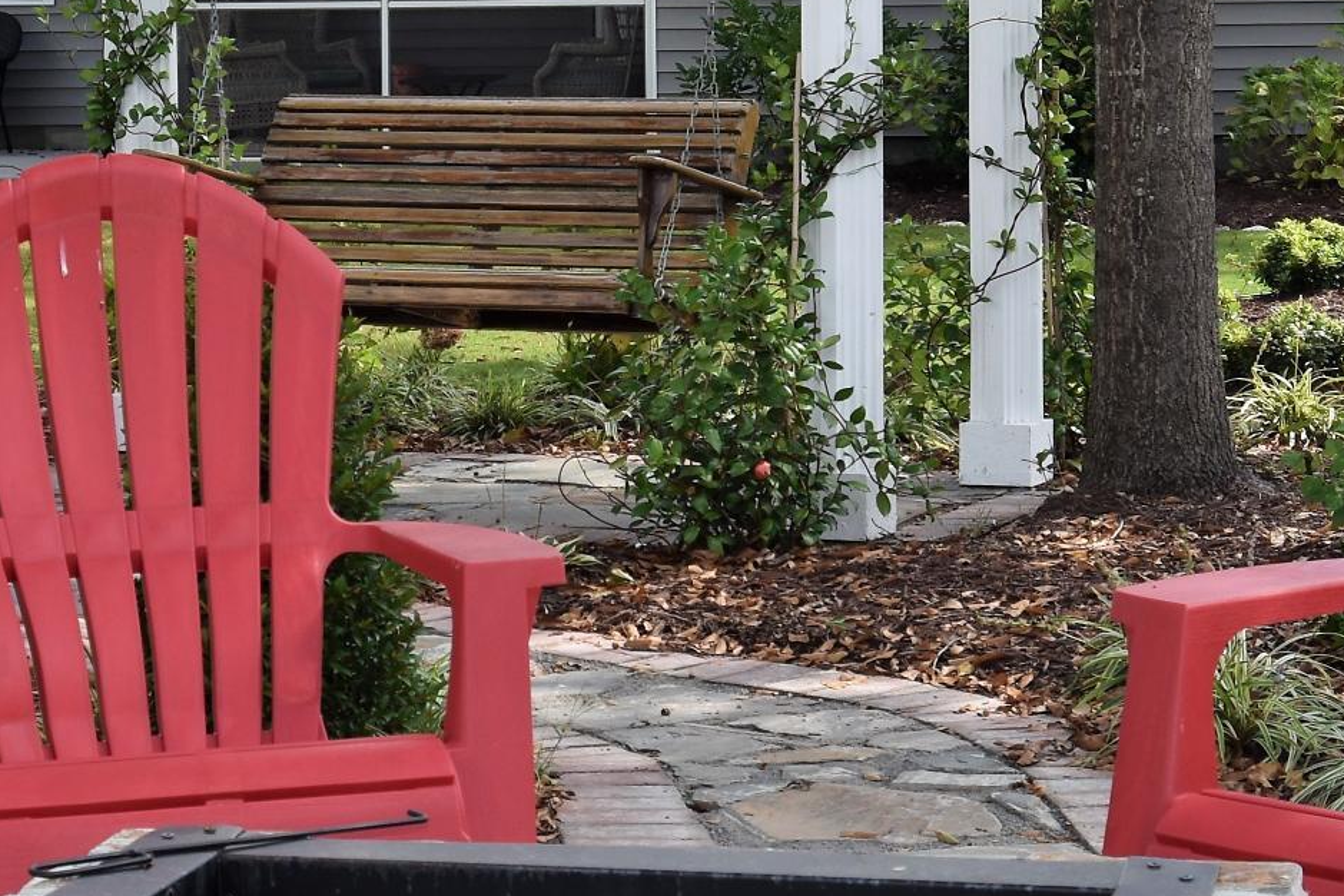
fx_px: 4293
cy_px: 225
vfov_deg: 11.9
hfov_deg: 17.8
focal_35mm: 115
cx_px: 541
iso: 100
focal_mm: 24
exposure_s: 1/200
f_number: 8
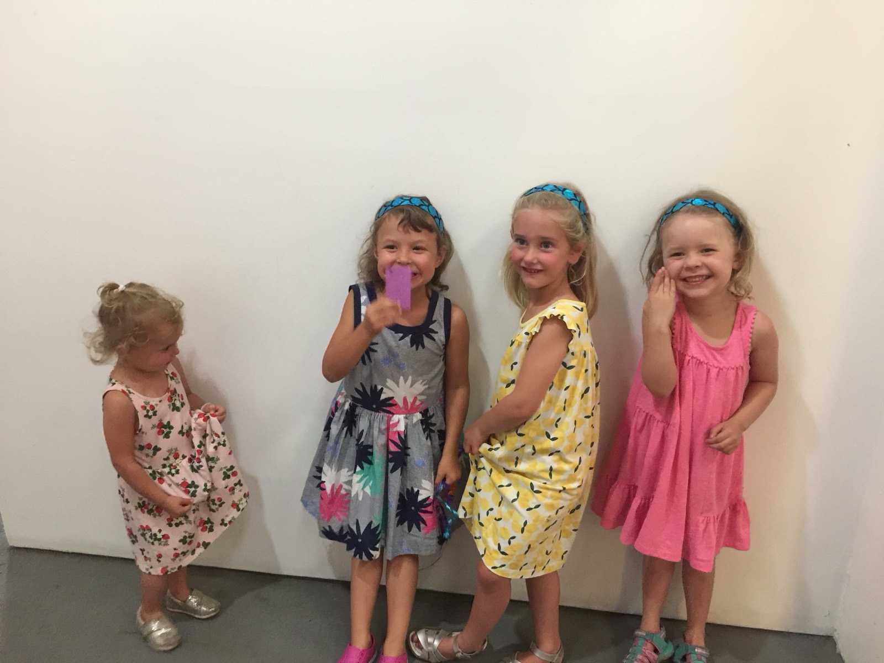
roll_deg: -0.6
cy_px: 332
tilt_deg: -20.9
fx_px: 741
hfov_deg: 61.7
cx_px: 442
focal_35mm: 29
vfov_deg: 48.2
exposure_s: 1/15
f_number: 2.2
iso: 160
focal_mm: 4.15
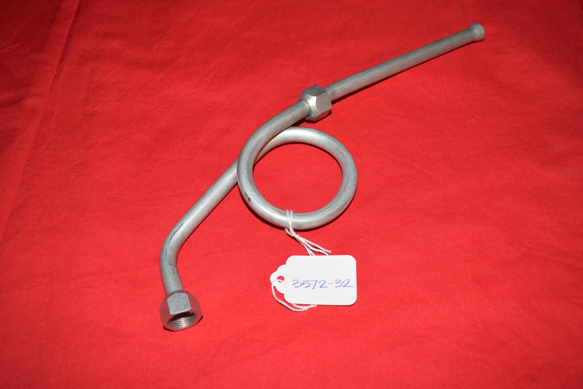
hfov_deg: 53.1
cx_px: 292
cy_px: 194
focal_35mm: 36
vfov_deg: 36.9
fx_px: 583
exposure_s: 1/125
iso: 400
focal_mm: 24
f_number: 5.6
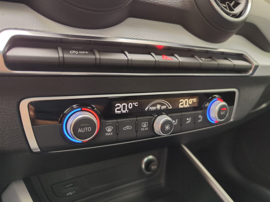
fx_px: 179
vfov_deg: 58.9
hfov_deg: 73.9
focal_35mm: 23
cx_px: 135
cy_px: 101
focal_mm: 7.01
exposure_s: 1/52.2
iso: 354
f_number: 1.69
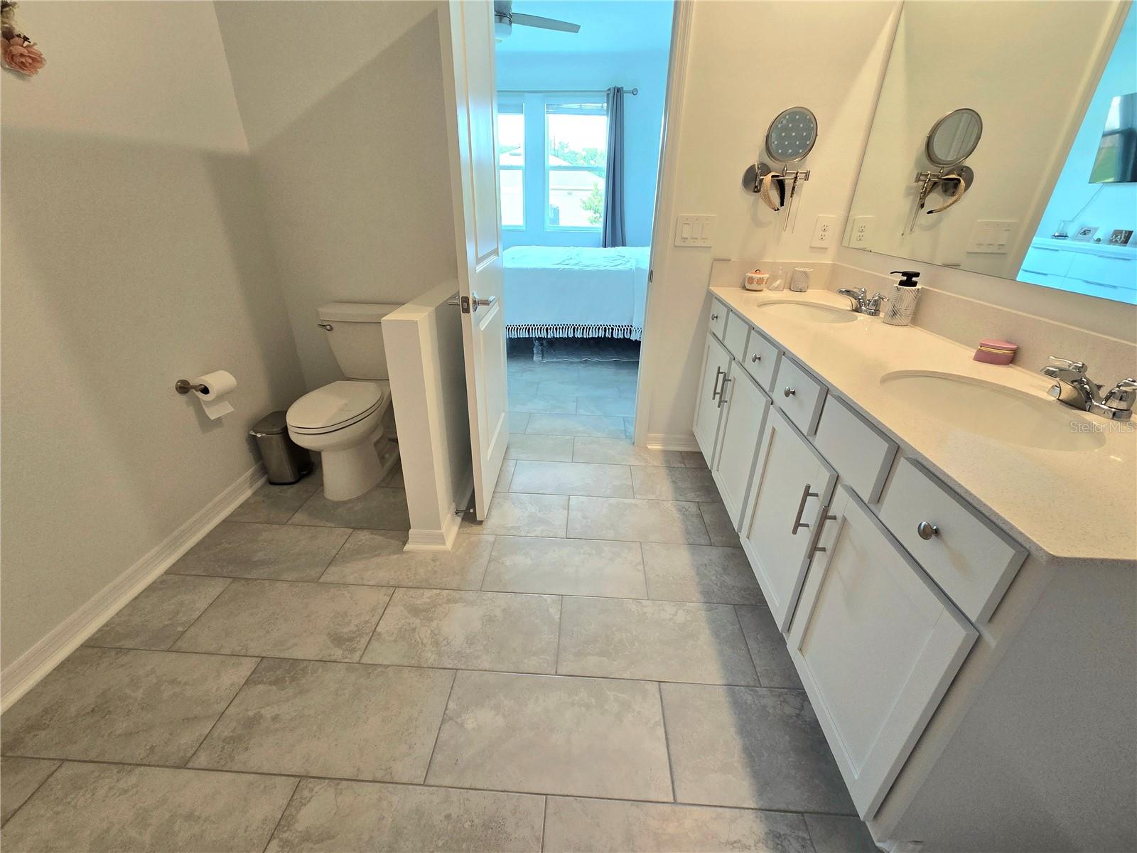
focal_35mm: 13
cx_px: 568
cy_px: 426
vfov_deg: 89.9
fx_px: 427
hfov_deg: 106.2
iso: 100
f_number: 2.2
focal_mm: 2.2
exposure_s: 1/60.2
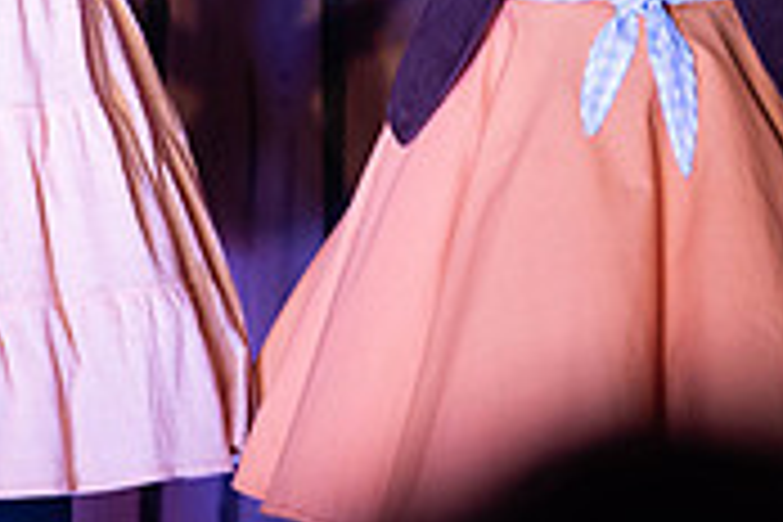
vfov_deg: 2.1
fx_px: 14484
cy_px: -259
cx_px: 94
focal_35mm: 666
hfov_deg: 3.1
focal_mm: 200
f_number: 2.8
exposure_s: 1/200
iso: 1100
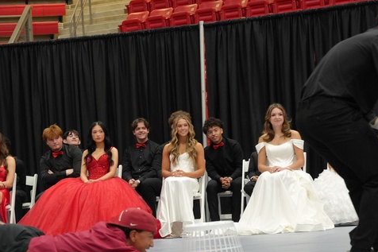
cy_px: 227
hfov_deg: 14.4
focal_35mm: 142
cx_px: 68
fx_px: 1490
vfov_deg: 9.6
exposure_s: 1/160
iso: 2500
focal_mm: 66
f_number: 4
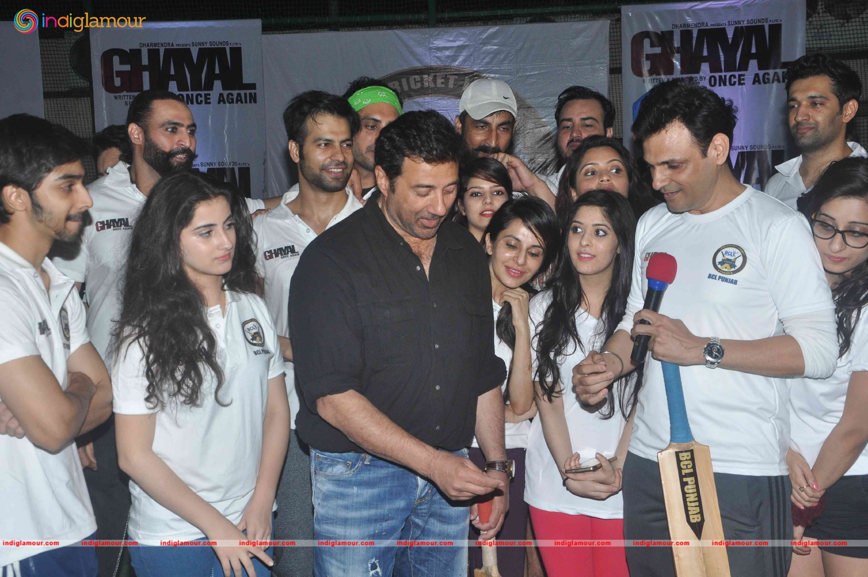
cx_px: 434
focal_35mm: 52
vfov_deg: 25.7
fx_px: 1264
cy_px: 288
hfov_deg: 37.9
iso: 640
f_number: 10
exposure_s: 1/200
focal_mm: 35
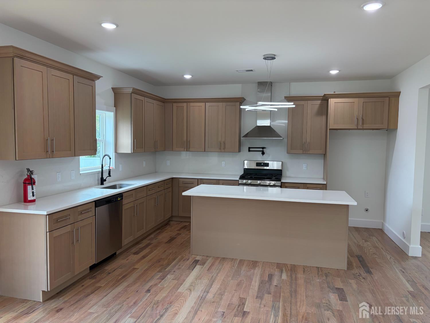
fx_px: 323
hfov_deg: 67.3
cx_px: 215
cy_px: 162
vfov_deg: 53.1
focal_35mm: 26
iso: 125
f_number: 1.6
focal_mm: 5.96
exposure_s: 1/209
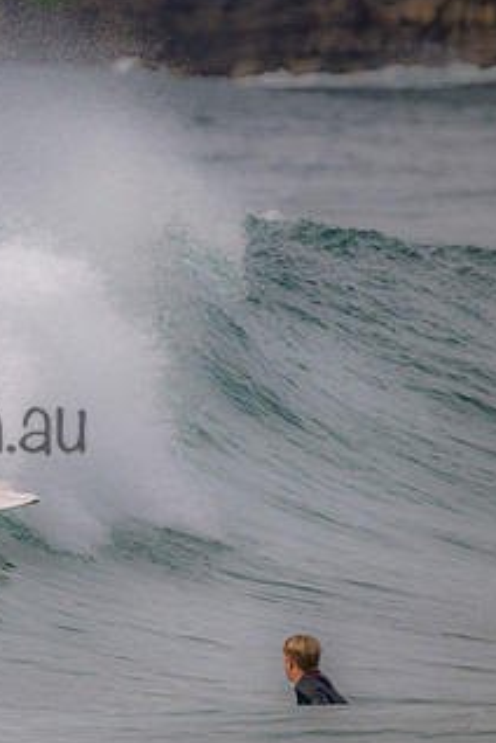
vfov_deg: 1.4
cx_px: -161
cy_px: 398
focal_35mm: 1460
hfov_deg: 0.9
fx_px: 30171
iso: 1400
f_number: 11
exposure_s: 1/2000
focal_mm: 800
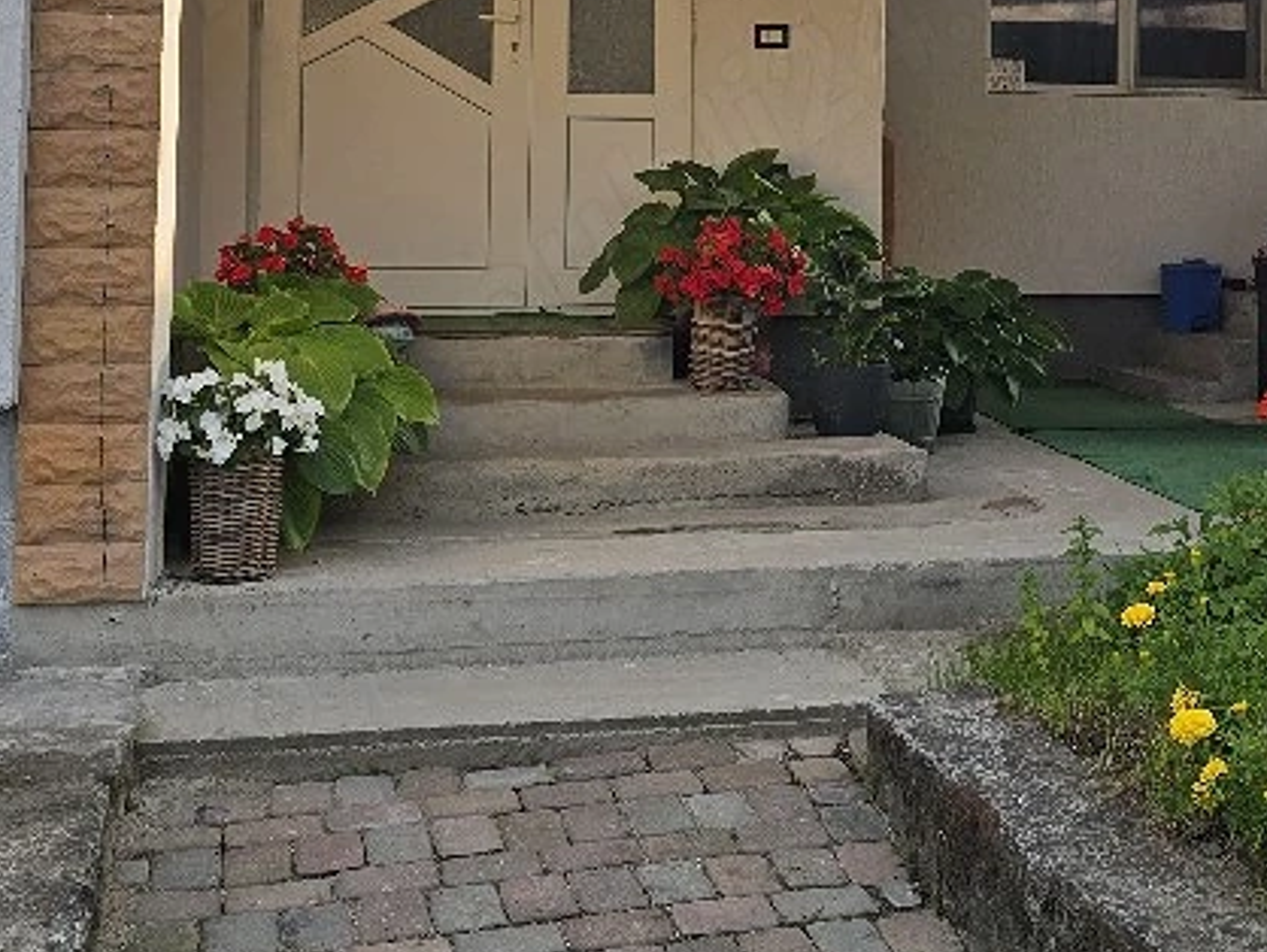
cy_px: 142
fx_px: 2014
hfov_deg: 34.1
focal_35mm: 55
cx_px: 976
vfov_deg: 25.9
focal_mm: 6.3
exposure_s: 1/2000
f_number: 1.7
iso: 80
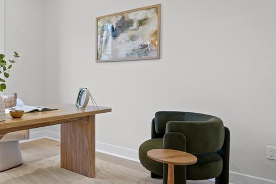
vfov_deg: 43.5
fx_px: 230
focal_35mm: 30
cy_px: 90
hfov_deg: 58.3
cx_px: 64
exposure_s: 1/2.5
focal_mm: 14
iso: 80
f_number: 8
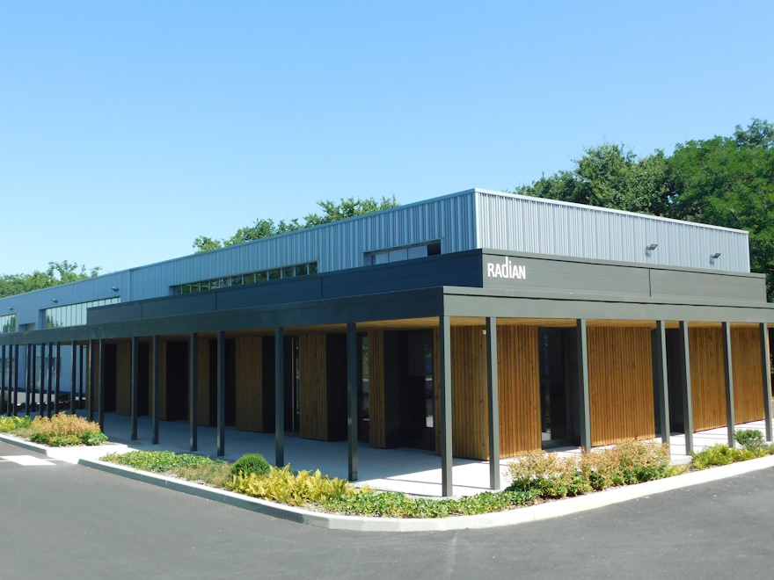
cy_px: 290
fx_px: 805
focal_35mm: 36
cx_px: 387
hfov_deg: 51.4
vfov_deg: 39.7
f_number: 3.5
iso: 125
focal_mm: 6.3
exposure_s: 1/640
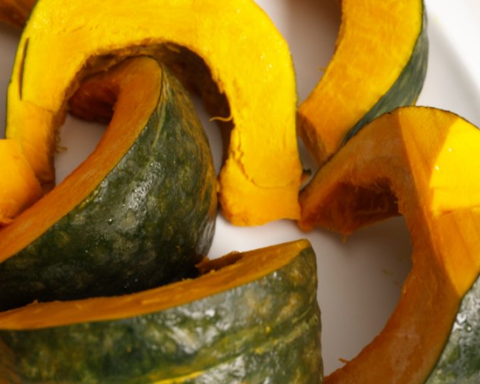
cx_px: 207
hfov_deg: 26.7
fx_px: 1008
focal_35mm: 71
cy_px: 194
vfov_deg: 21.6
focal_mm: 40
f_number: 8
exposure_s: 1/640
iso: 250
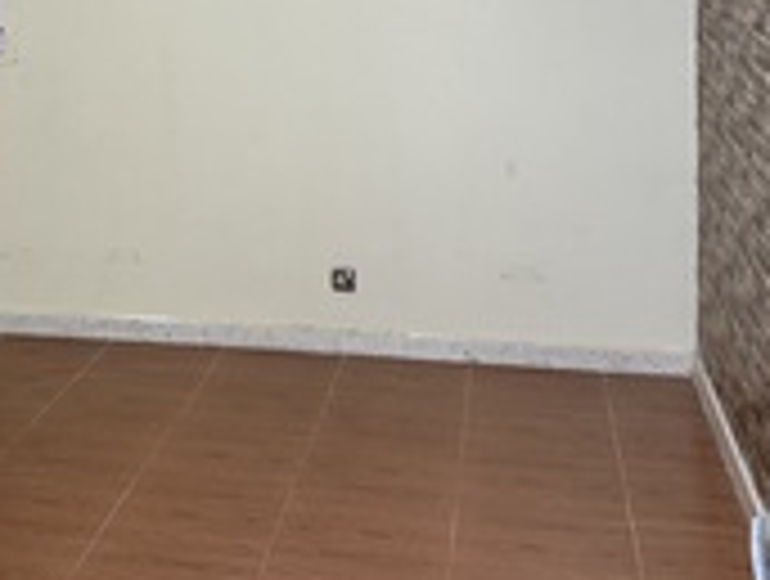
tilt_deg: -2.7
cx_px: 124
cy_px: 7
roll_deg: +2.6
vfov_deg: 22.2
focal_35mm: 64
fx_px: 1427
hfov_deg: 29.3
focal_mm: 6.76
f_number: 1.78
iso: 640
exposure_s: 1/40
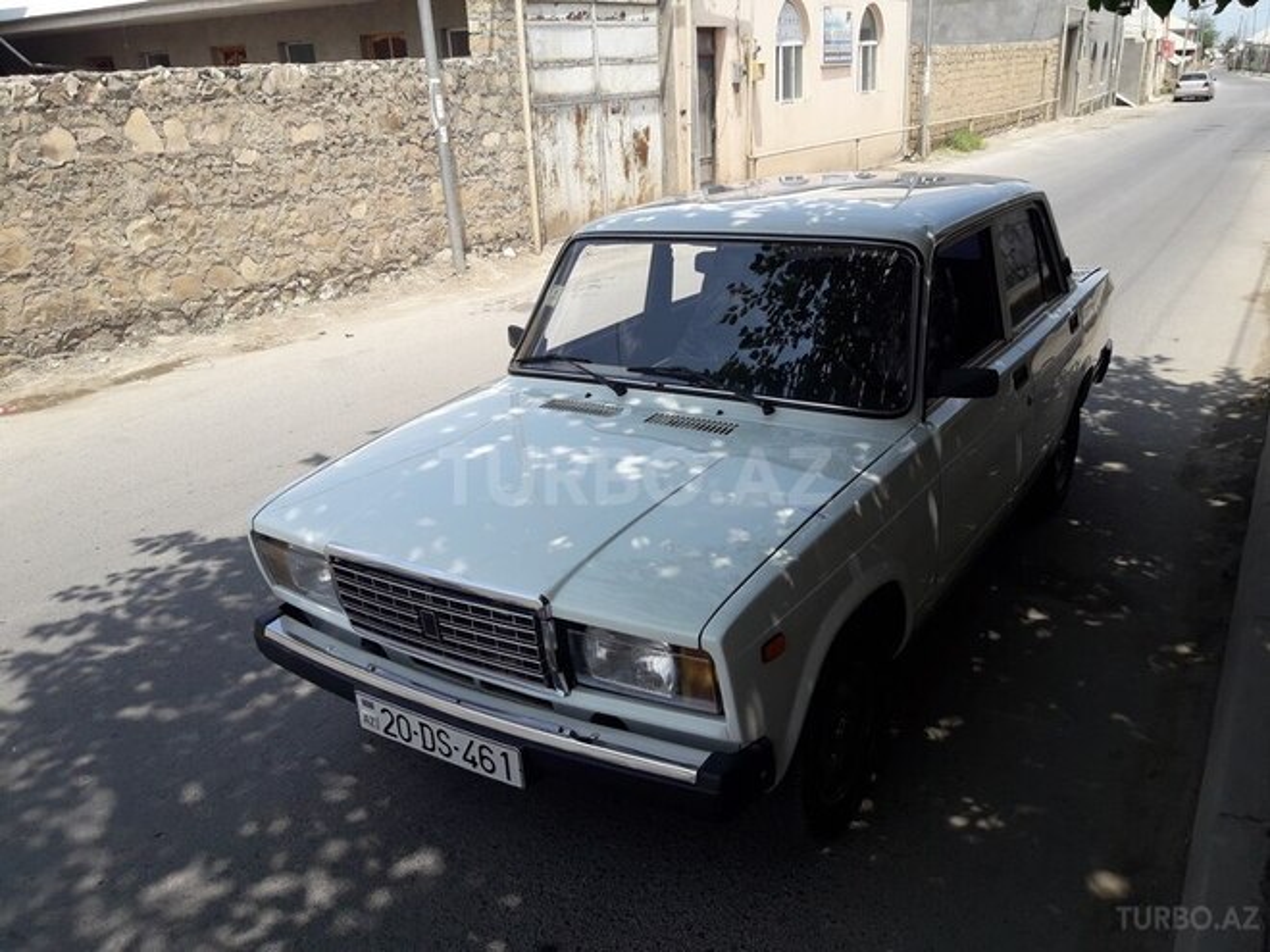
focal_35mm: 28
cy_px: 476
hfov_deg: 63.4
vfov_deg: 49.7
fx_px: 1027
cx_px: 635
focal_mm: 3.7
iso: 40
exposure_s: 1/1242
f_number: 1.9
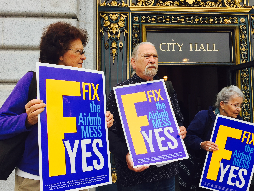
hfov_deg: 52.6
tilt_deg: +4.6
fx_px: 257
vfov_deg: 40.7
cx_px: 127
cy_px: 101
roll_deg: -0.5
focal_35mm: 35
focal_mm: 4.15
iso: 32
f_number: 2.2
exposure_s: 1/120
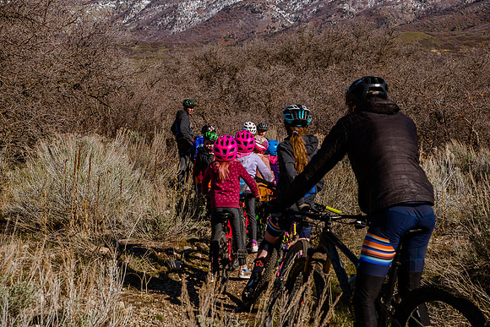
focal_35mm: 78
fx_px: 1062
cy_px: 164
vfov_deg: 17.5
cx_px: 245
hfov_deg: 26.0
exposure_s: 1/500
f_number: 10
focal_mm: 78
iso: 200
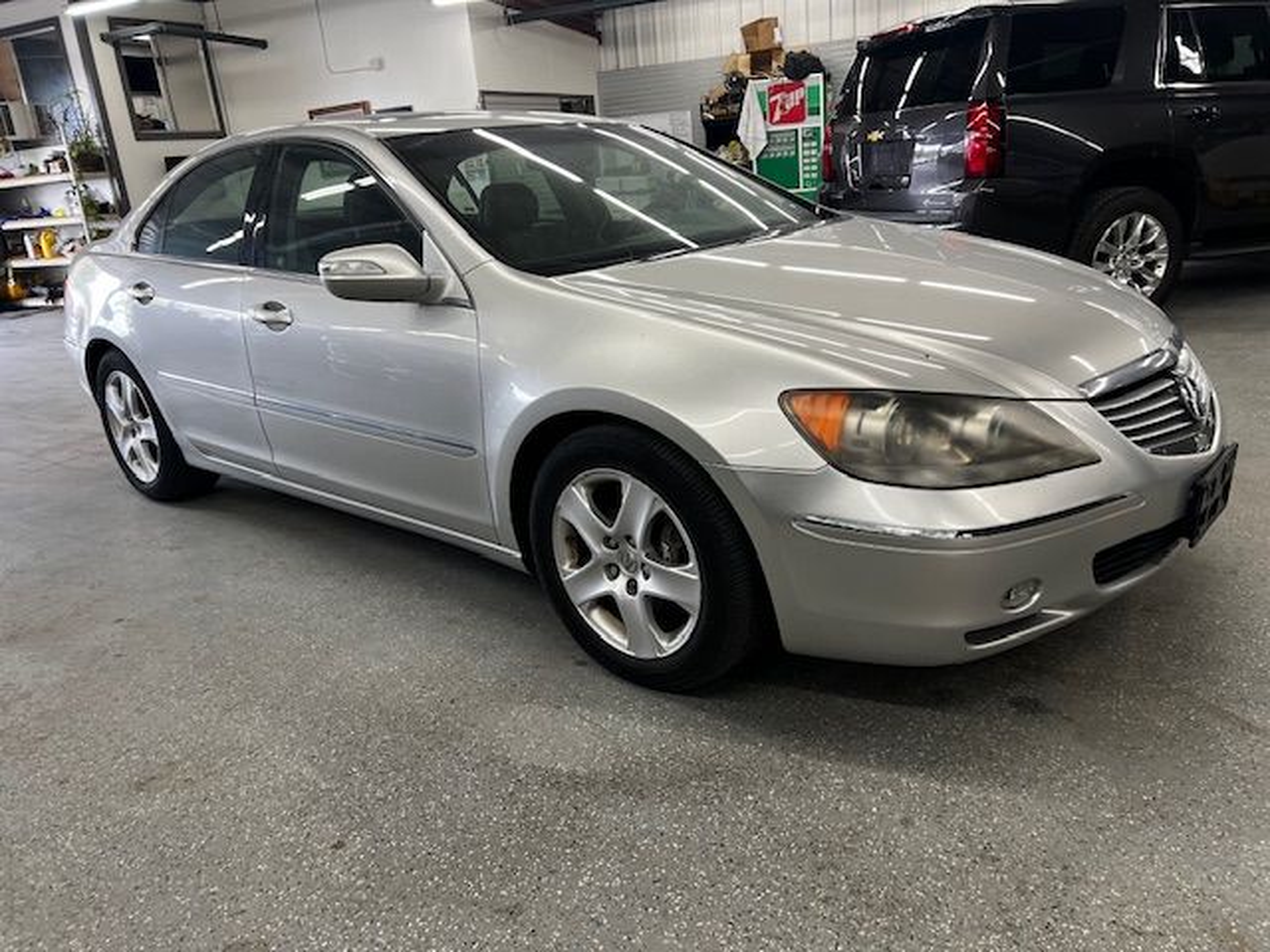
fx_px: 954
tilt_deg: -19.4
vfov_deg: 53.1
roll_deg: +5.5
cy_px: 476
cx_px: 635
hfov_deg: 67.3
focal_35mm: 26
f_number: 1.5
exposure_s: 1/120
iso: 100
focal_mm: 5.7
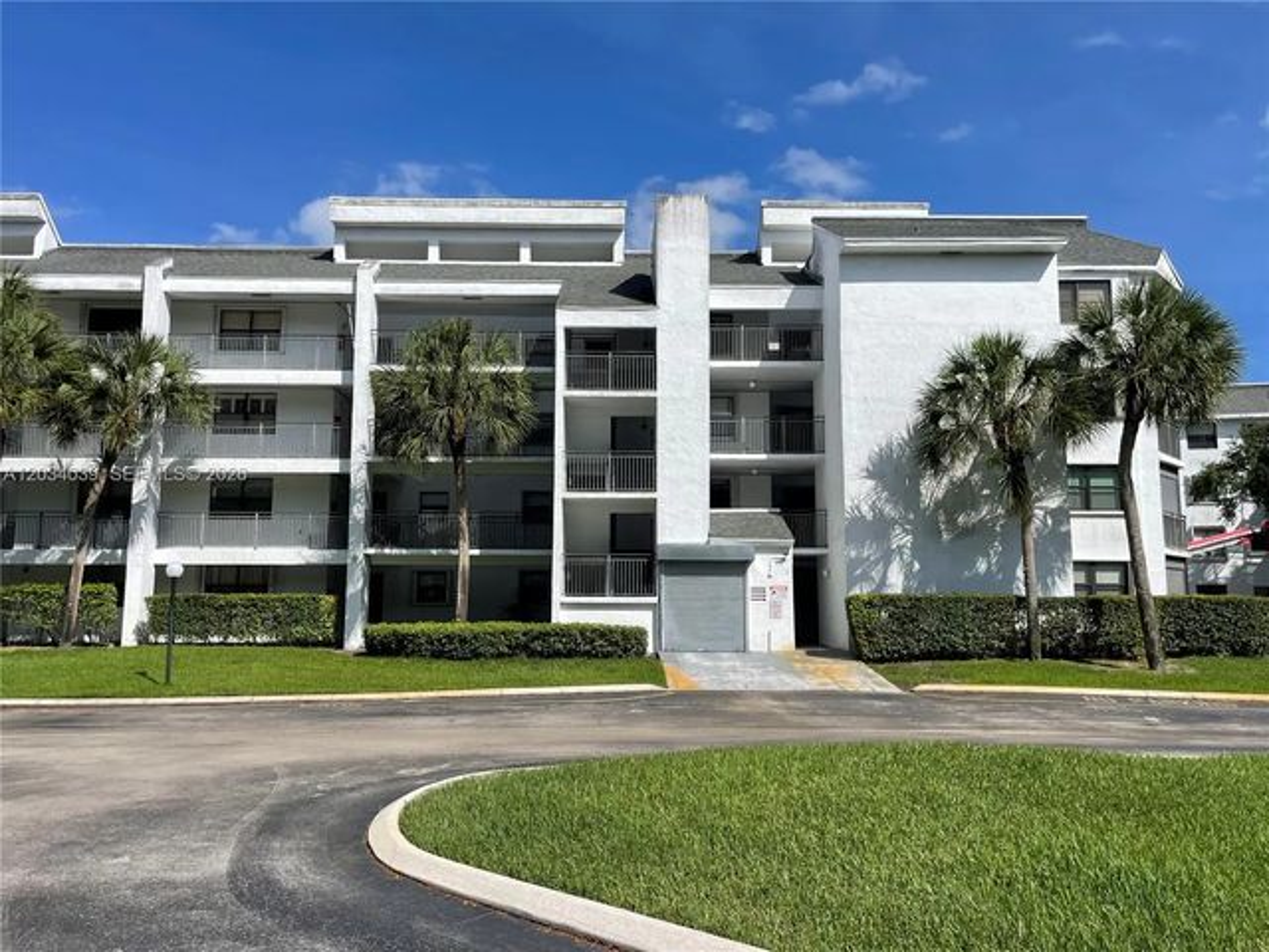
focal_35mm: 25
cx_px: 634
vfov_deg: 54.9
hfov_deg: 69.4
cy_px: 476
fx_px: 916
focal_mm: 5.1
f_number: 1.6
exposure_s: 1/4902
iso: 32
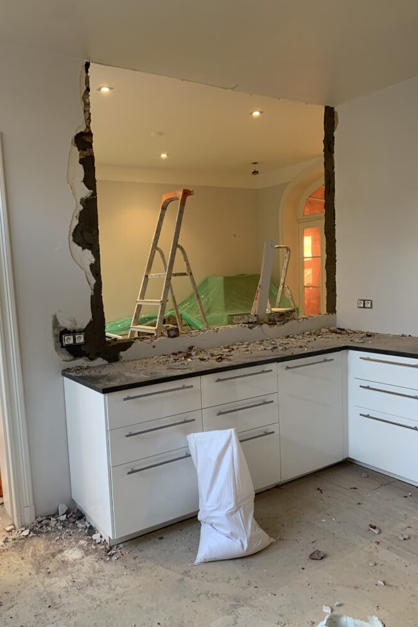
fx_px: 488
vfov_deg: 65.5
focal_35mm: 28
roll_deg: +2.9
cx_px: 180
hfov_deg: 46.3
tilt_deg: -6.0
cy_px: 324
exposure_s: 1/60
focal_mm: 4.25
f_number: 1.8
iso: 125
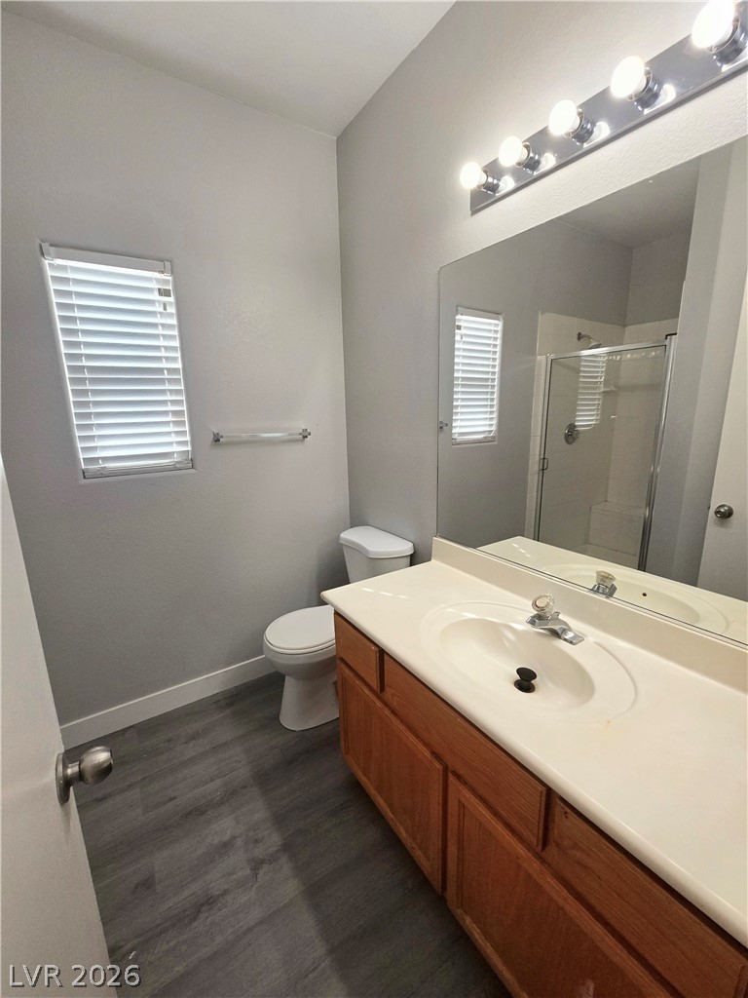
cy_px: 499
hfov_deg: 89.9
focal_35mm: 13
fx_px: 375
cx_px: 374
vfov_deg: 106.2
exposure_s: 1/120
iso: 100
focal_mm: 2.2
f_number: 2.2
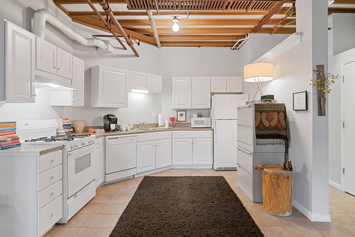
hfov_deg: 84.0
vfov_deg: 62.0
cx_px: 178
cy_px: 118
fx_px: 197
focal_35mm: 20
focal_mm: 20
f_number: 8
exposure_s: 2
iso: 500
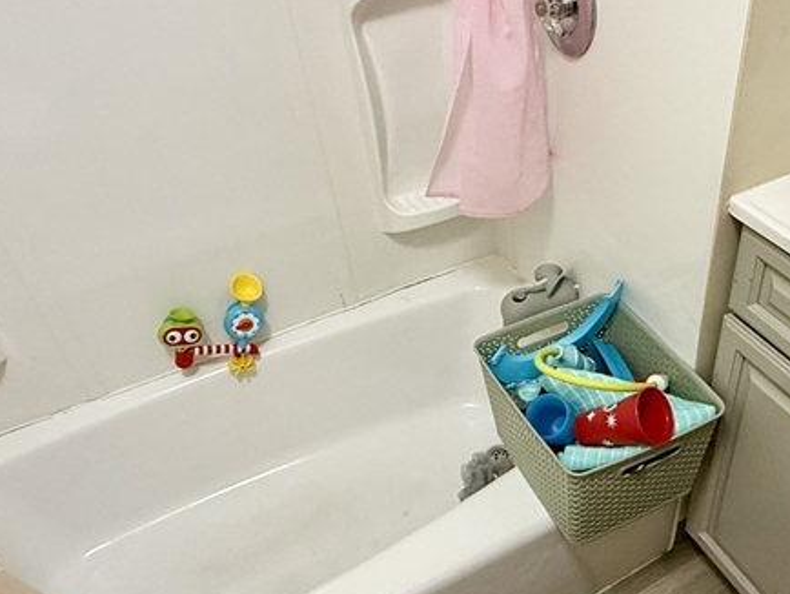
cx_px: 517
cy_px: 286
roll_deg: +3.0
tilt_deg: -38.0
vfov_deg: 43.0
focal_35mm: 33
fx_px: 754
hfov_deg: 54.4
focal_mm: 2.22
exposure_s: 1/60
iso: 500
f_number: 2.2
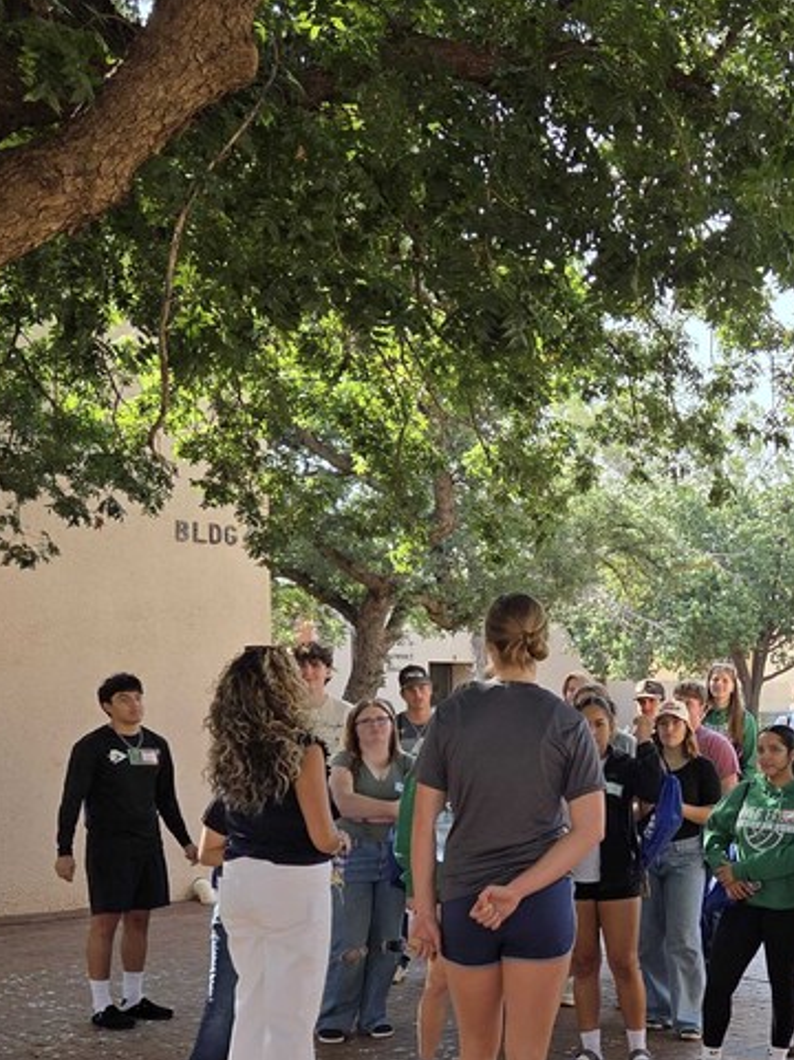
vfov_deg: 38.0
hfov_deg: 28.5
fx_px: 1501
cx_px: 712
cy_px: 796
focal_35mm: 49
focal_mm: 5.4
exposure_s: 1/1192
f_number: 1.8
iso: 80
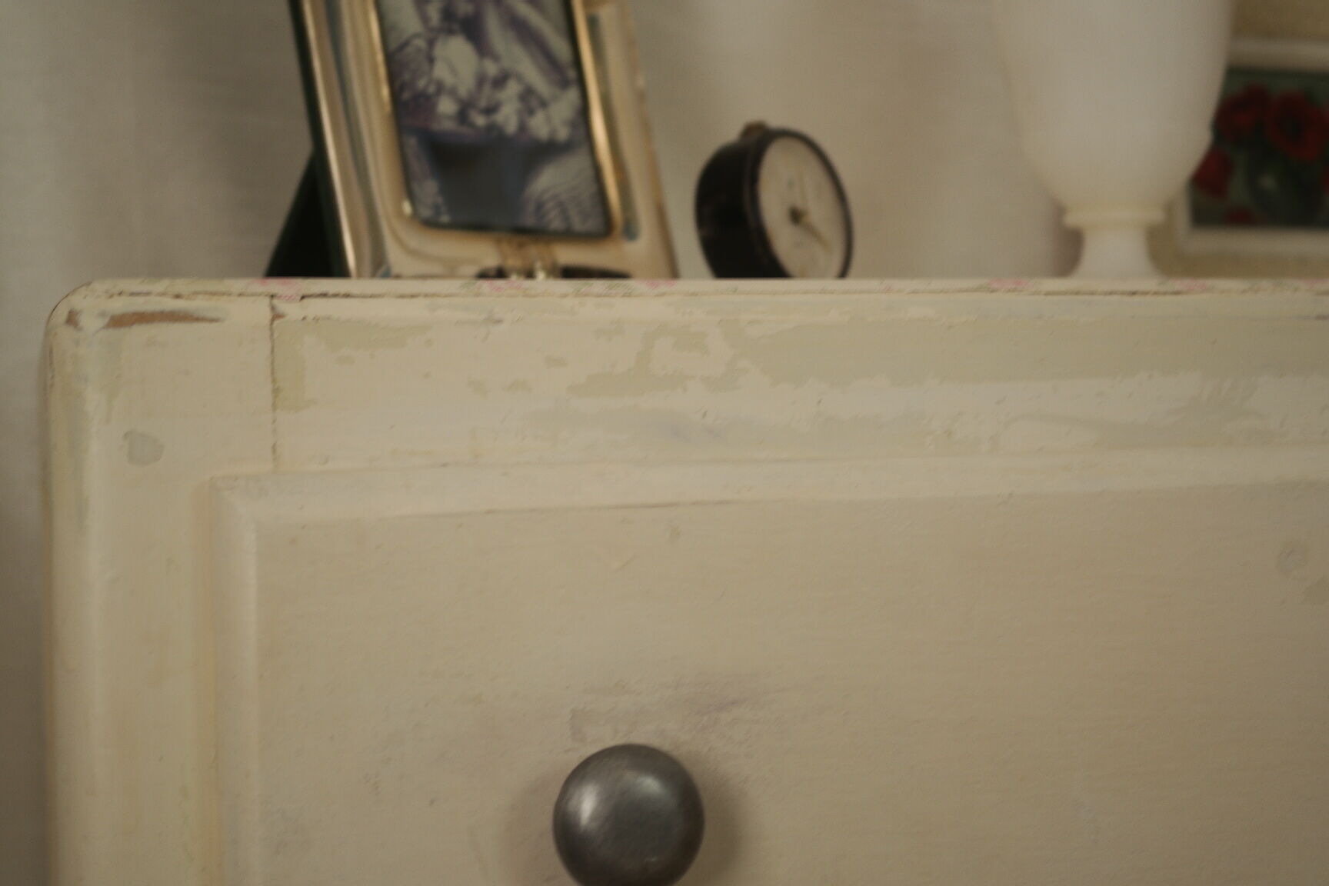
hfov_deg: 37.5
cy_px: 443
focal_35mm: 53
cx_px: 664
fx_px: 1956
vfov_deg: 25.5
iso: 100
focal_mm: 35
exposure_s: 1/30
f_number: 5.6
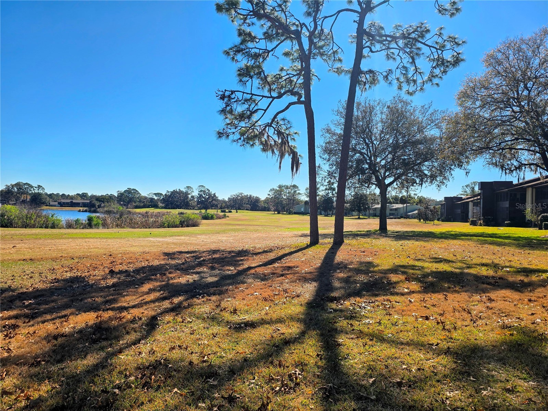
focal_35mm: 23
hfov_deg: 73.9
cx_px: 274
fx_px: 364
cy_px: 206
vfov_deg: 58.9
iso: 12
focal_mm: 6.3
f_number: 1.7
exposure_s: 1/917
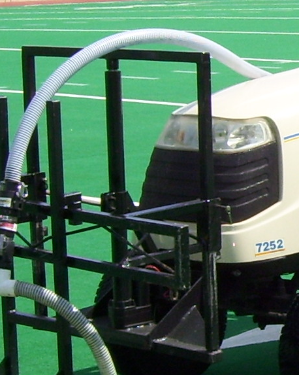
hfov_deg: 8.6
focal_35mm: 175
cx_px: 464
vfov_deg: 11.0
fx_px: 1937
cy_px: 197
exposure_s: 1/640
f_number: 4.8
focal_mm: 6
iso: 80
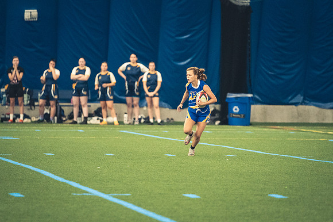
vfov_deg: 4.6
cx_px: 166
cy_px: 111
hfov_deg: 6.9
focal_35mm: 300
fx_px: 2773
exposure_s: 1/500
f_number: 2.8
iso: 12800
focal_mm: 200
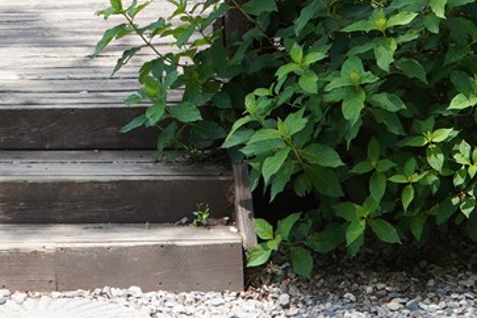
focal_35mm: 193
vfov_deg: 6.8
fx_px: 2557
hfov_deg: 10.4
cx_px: -131
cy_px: -386
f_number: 11
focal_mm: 35
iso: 200
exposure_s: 1/100
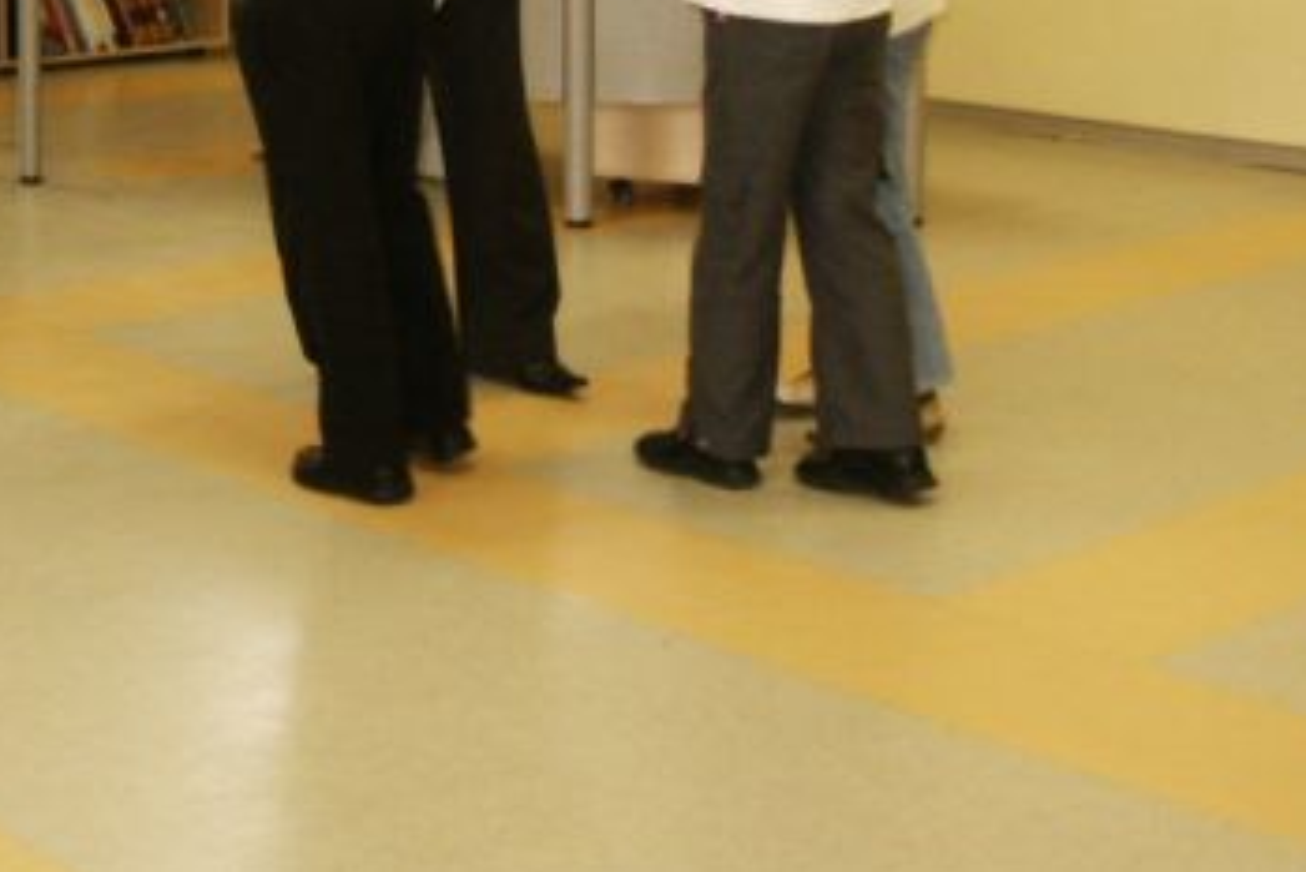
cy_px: -99
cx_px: 385
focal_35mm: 73
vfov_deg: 18.0
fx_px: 2649
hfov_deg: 27.4
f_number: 3
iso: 200
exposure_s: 1/60
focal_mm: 7.18
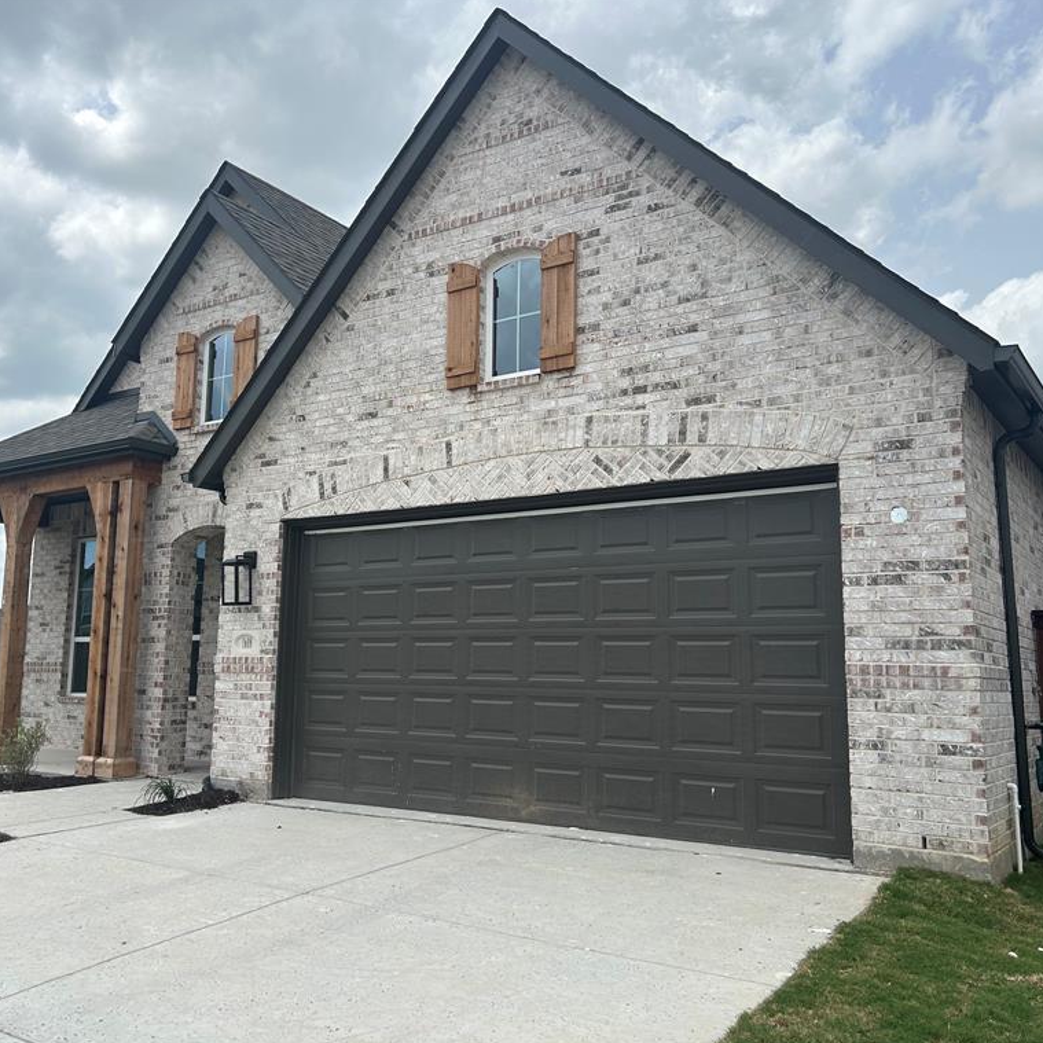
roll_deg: -1.0
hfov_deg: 52.3
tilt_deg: +9.5
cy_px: 519
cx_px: 436
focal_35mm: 31
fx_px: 1057
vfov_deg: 52.5
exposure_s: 1/6993
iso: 50
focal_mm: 5.7
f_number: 1.5
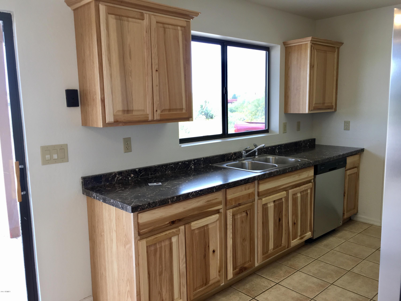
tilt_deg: -7.9
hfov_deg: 61.7
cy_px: 150
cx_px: 200
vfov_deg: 48.2
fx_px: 336
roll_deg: +2.5
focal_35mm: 29
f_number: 2.2
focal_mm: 4.15
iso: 32
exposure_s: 1/60
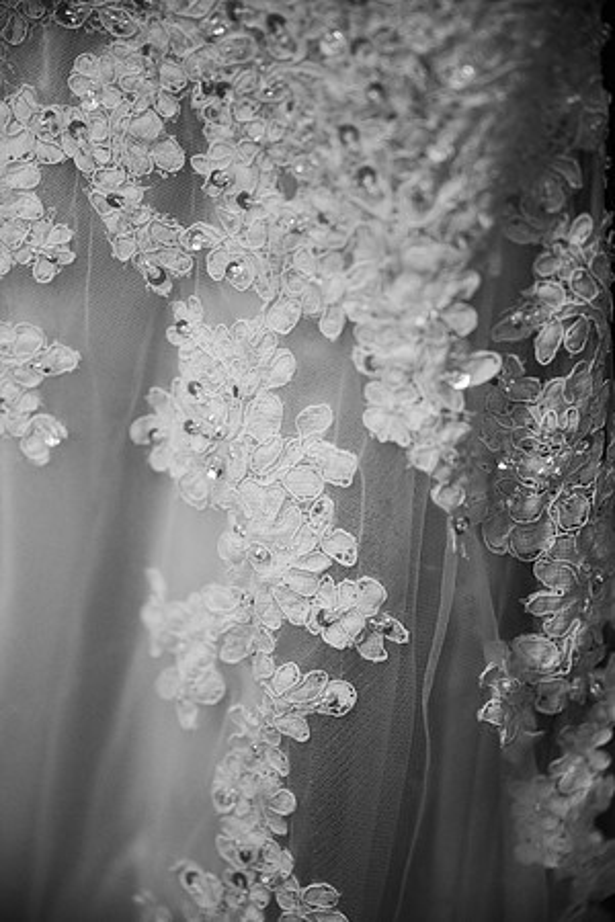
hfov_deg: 23.4
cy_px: 461
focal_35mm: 58
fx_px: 1486
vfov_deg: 34.5
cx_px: 308
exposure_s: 1/200
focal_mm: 58
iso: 800
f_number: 2.8
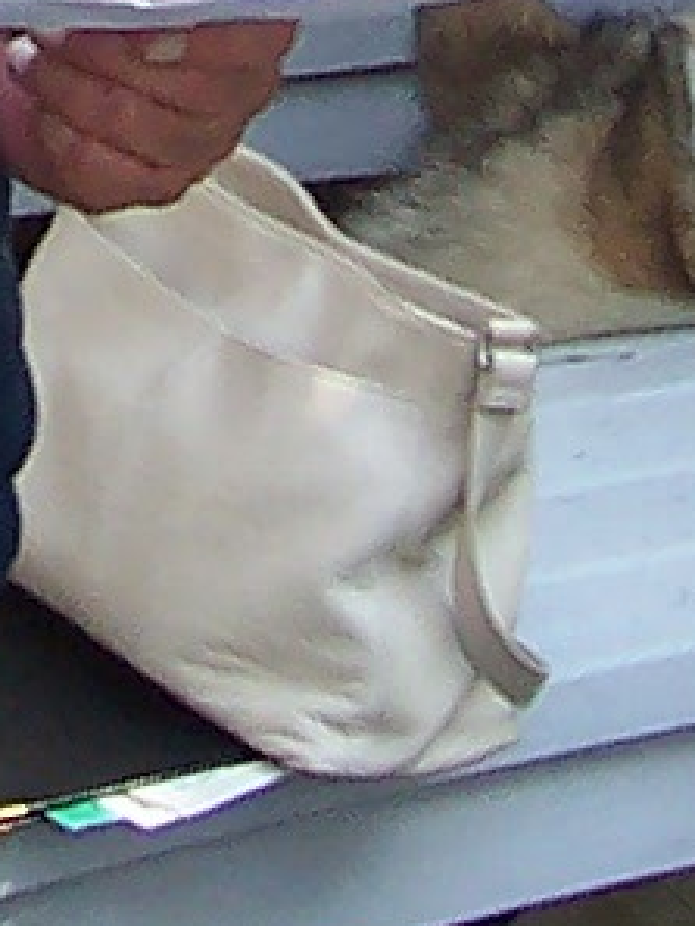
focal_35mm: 253
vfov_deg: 7.5
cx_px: -50
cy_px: -960
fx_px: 6768
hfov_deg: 5.9
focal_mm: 5.6
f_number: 2.8
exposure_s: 1/180
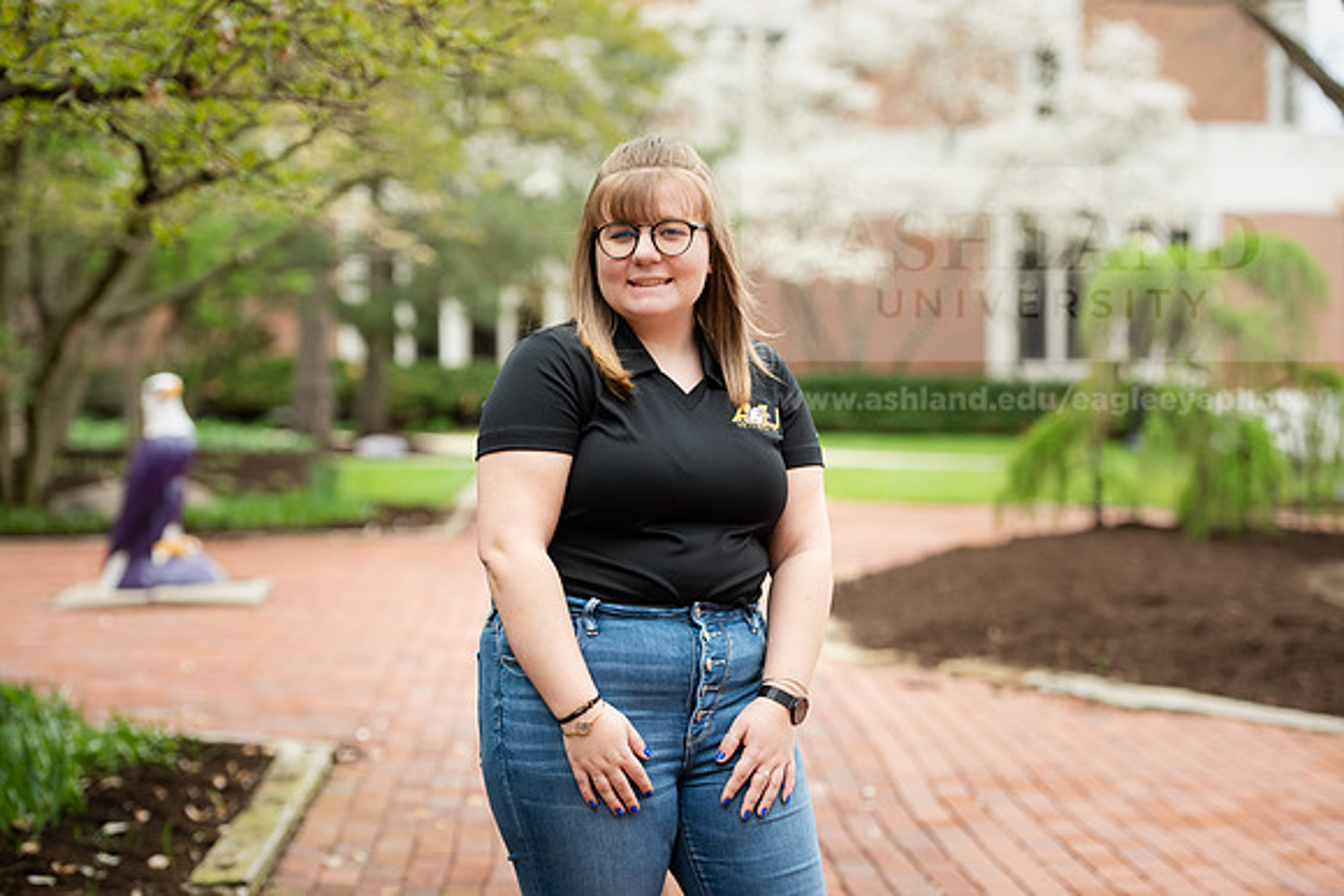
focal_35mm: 100
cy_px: 448
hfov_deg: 20.4
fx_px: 3734
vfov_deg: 13.7
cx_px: 672
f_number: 4
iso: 100
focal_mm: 100
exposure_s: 1/200
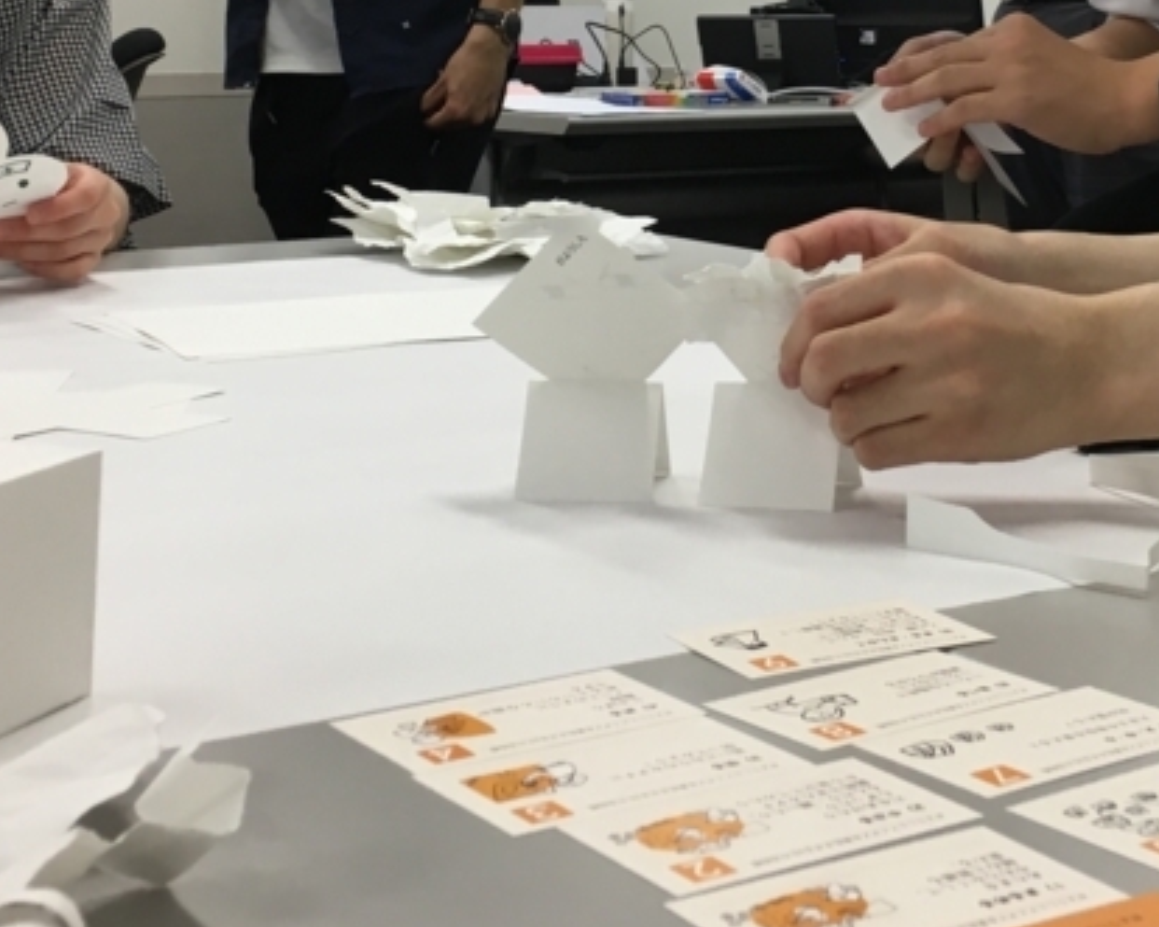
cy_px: 3
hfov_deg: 26.9
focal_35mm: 70
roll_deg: -0.1
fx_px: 2401
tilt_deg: +0.4
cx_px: 831
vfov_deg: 21.1
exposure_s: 1/40
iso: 32
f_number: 2.2
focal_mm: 4.15
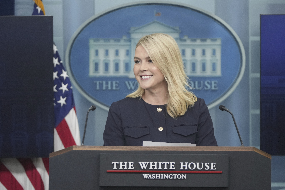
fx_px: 1876
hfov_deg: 8.7
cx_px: 142
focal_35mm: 237
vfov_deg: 5.8
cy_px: 95
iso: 1600
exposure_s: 1/500
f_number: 2.8
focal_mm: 158
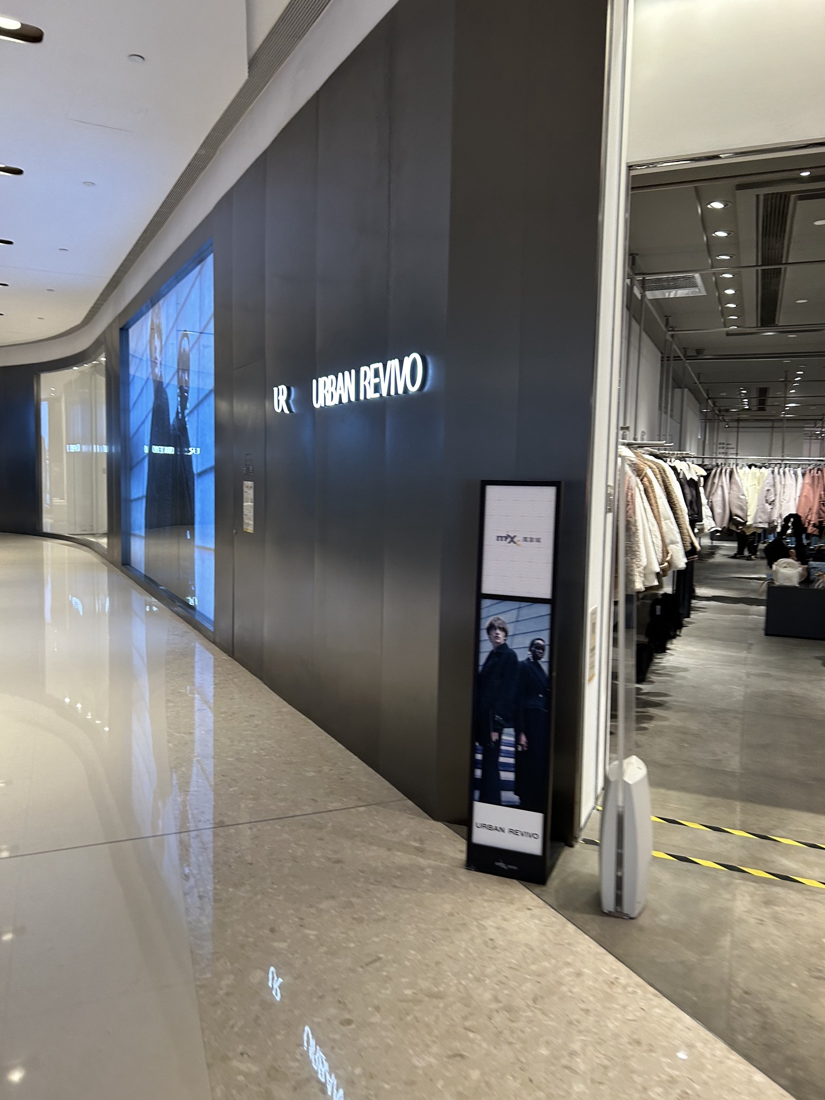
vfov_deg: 67.3
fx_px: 826
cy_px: 550
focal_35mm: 26
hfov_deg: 53.1
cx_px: 412
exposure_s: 1/100
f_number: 1.5
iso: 125
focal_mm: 5.7
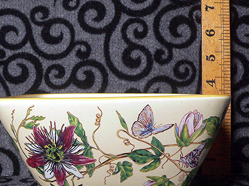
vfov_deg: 27.4
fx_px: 381
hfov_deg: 36.2
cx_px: 128
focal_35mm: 53
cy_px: 124
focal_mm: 6
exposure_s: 1/15
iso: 400
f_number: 2.8
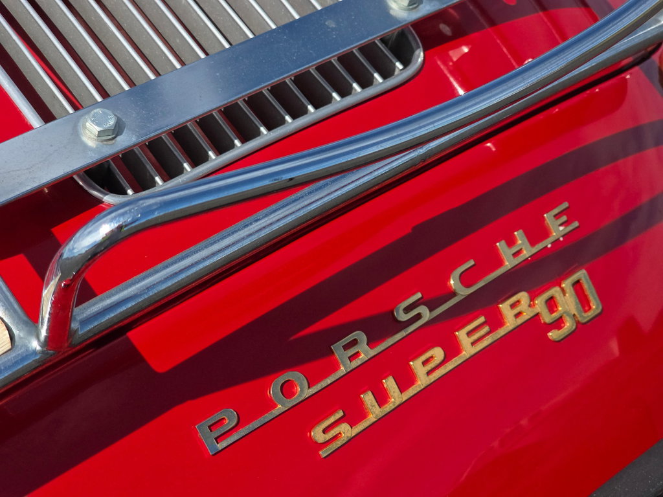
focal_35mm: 69
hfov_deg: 28.2
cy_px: 248
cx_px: 332
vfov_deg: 21.3
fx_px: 1322
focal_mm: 7.9
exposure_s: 1/3117
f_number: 2.4
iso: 50
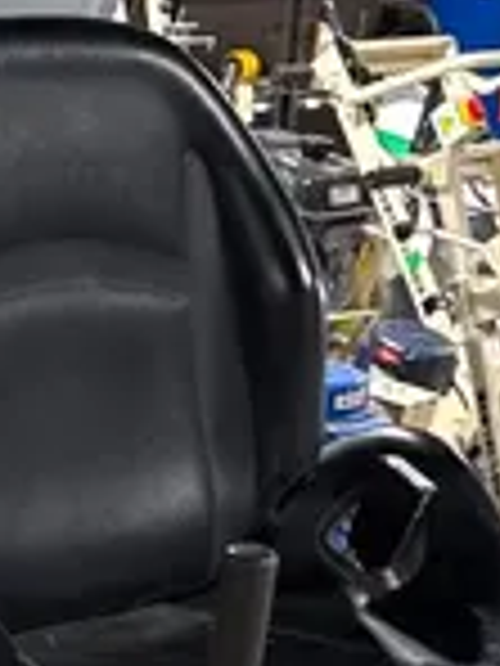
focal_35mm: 129
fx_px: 2484
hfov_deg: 11.3
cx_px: -86
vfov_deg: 13.6
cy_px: 1204
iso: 160
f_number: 1.6
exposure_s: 1/60
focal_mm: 5.96
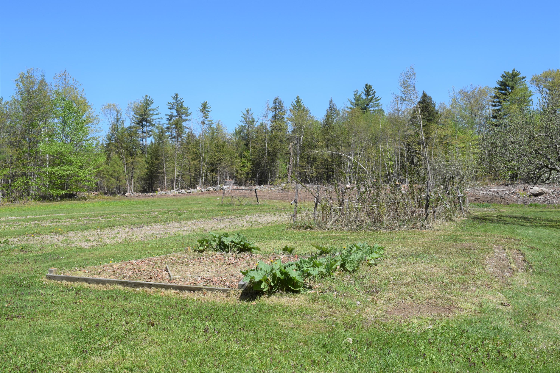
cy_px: 186
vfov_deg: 36.9
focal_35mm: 36
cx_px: 280
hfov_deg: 53.1
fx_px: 560
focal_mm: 24
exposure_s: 1/400
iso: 200
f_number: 10
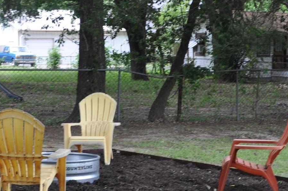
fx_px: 815
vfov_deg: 13.3
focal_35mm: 102
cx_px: 154
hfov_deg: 20.0
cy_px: 138
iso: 280
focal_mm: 30
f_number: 8
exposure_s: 1/60
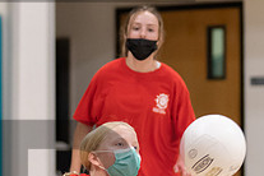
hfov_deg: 6.4
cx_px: 177
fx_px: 2368
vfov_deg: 4.3
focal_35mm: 323
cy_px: 82
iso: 800
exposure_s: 1/1600
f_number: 1.2
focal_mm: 50
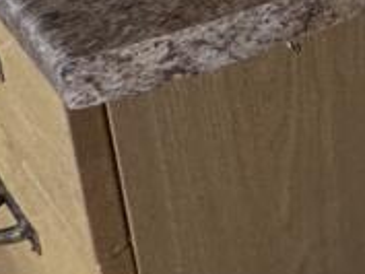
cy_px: -453
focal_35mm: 81
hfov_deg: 13.9
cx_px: 930
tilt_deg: -10.5
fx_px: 855
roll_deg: -1.1
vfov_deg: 12.5
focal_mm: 2.22
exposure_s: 1/100
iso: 200
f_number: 2.2
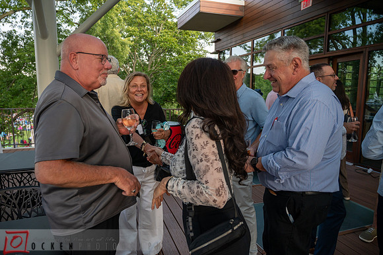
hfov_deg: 73.8
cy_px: 128
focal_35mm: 24
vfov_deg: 53.1
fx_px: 255
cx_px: 192
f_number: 4
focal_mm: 24
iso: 400
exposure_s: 1/400
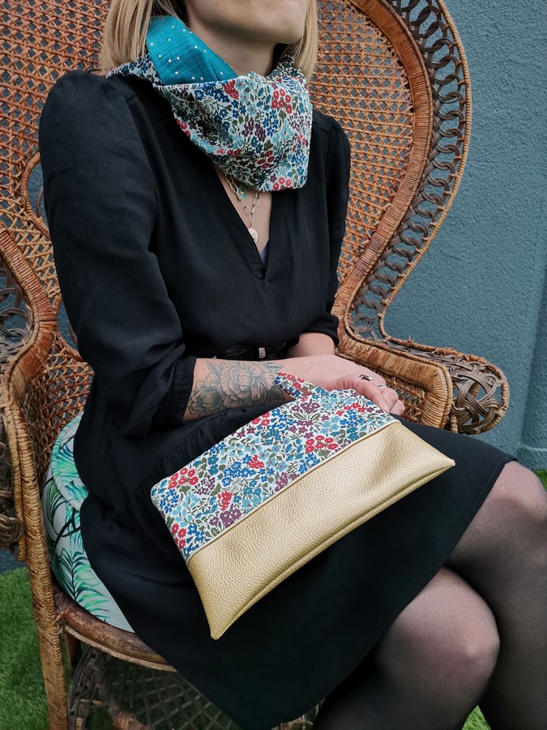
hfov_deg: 53.1
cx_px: 274
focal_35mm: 26
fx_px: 548
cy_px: 365
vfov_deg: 67.3
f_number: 1.8
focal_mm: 4.75
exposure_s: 1/33.3
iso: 400
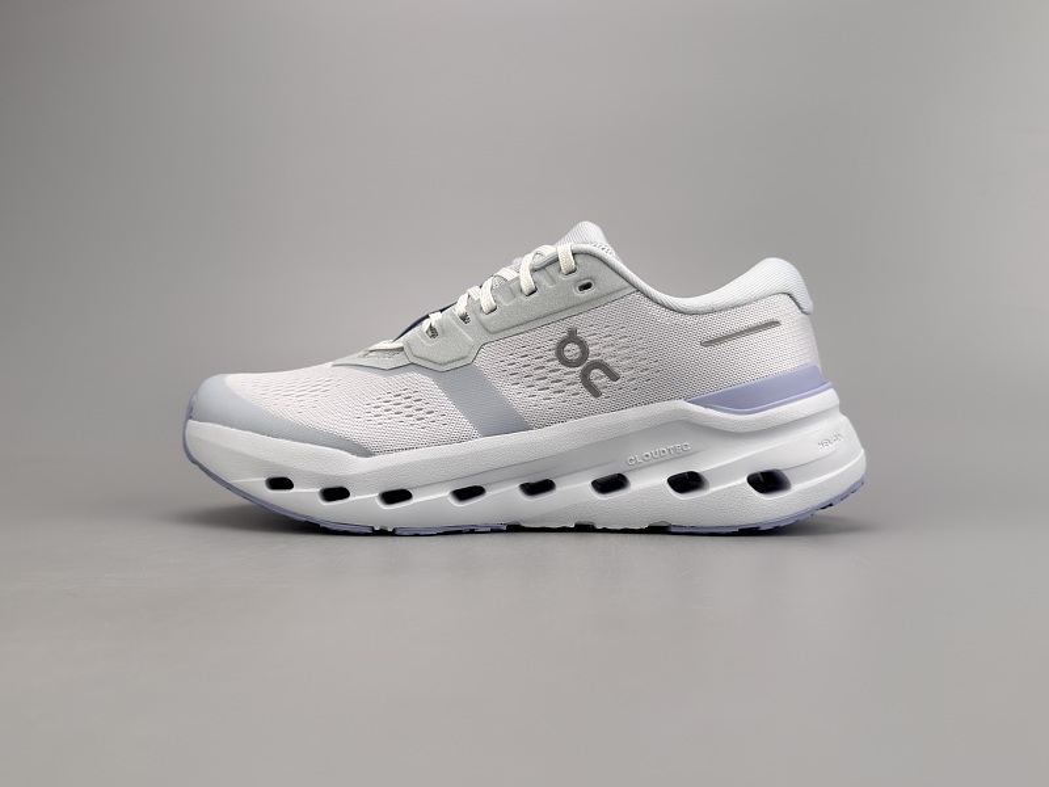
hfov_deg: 52.6
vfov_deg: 40.7
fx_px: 1061
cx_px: 524
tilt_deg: -0.9
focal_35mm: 35
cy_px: 394
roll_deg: +0.6
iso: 100
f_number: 1.78
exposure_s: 1/738
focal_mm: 6.76
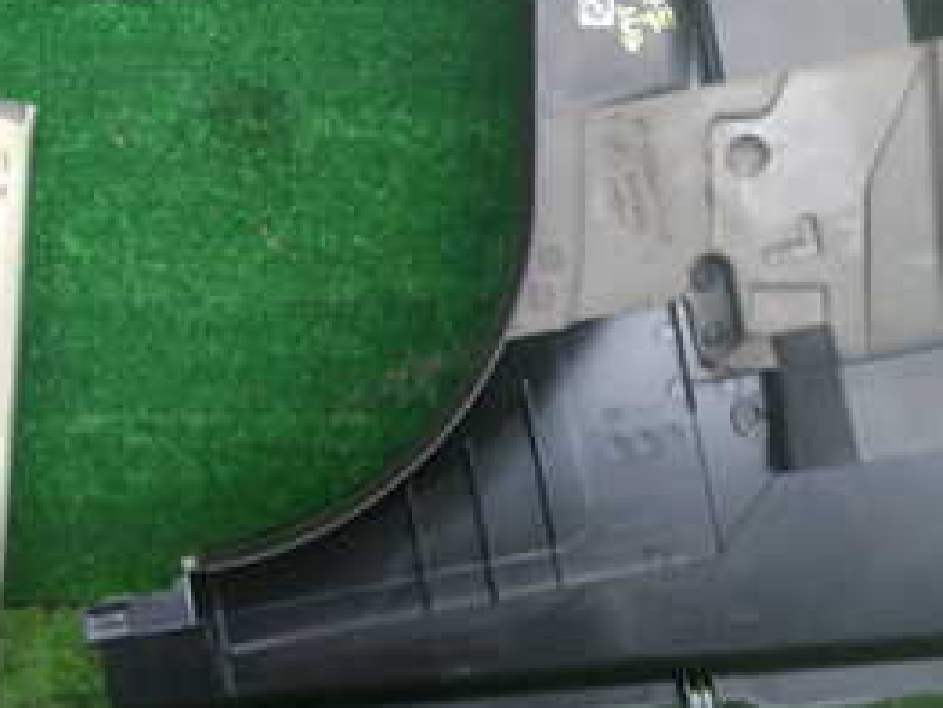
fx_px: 1881
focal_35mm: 69
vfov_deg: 20.8
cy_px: 36
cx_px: 369
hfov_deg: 28.1
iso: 200
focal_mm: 5.4
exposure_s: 1/40
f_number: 2.3
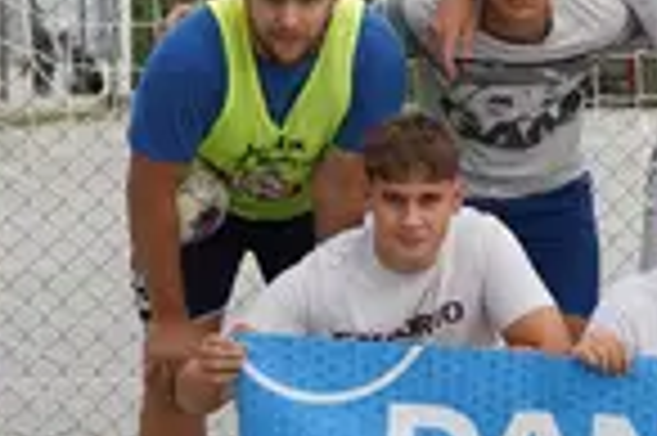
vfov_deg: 7.3
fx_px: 3427
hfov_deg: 10.9
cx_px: 652
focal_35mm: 188
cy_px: 90
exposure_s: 1/250
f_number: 7.1
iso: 800
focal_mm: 57
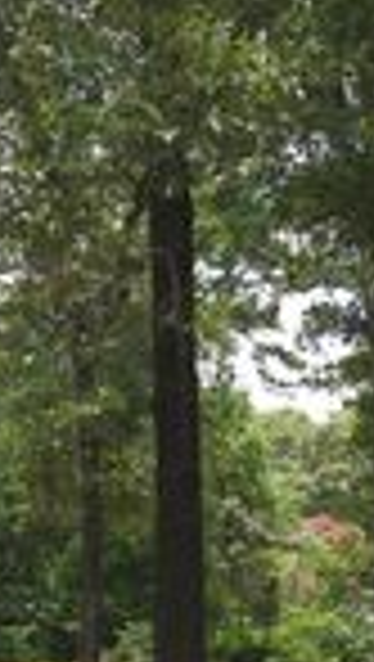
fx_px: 1494
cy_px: 583
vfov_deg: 24.4
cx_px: -99
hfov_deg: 13.8
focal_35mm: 85
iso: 12
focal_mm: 6.3
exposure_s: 1/120
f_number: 1.7
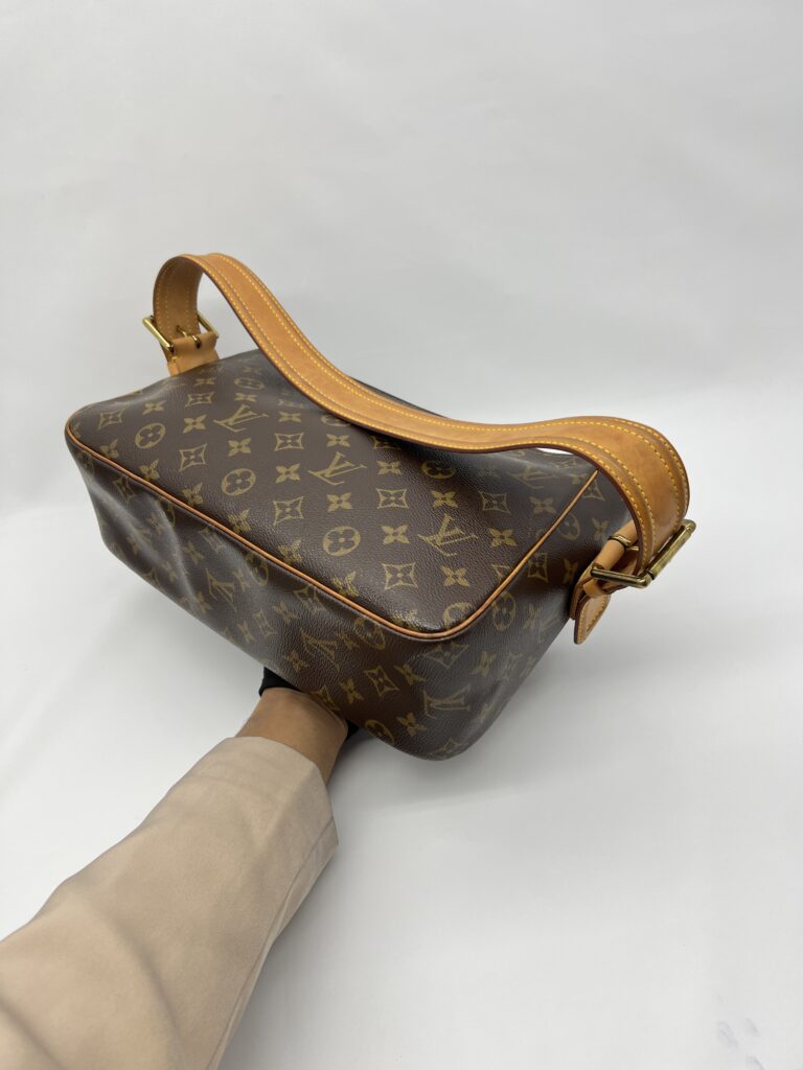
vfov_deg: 67.3
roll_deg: +7.7
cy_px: 535
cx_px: 402
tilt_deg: -38.9
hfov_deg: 53.1
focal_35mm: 26
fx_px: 804
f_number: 1.5
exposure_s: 1/100
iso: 32
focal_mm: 5.7
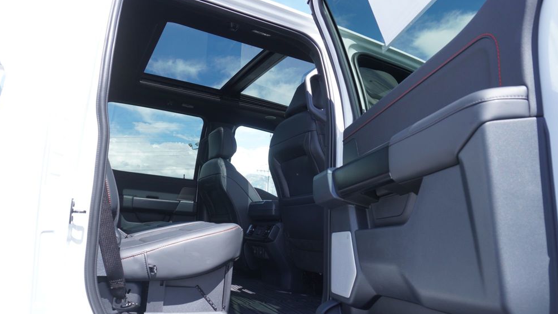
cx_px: 276
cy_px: 179
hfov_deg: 71.9
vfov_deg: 44.2
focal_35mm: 26
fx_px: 385
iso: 100
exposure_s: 1/125
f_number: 5.6
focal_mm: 16
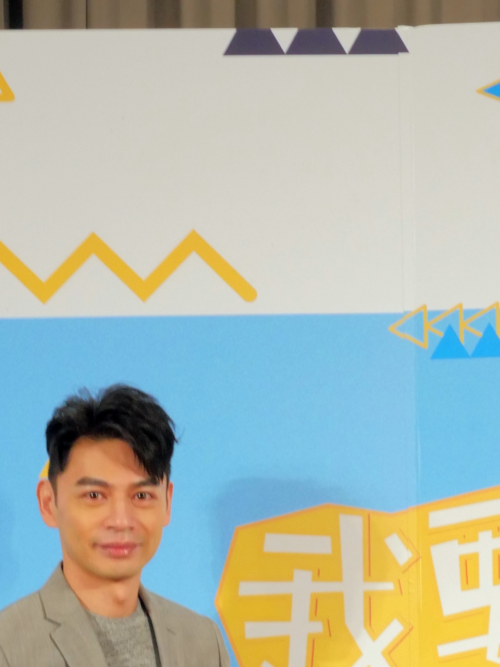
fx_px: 1772
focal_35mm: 92
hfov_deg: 15.9
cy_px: 724
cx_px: 60
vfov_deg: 20.4
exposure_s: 1/30
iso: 800
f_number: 11
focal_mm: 18
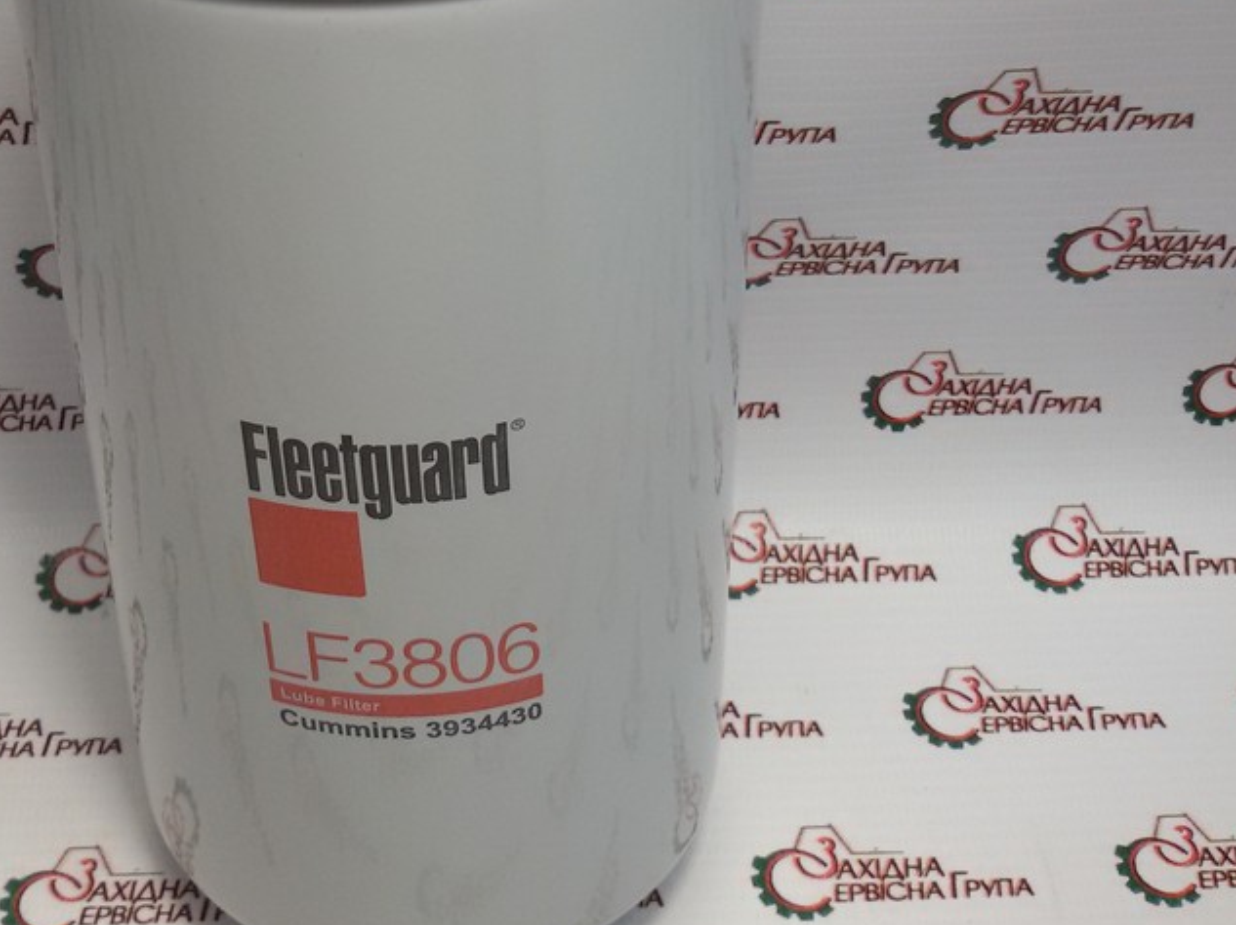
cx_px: 389
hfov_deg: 38.4
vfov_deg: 29.4
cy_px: 306
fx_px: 1749
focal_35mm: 49
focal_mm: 2.93
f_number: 2.4
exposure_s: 1/60
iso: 50
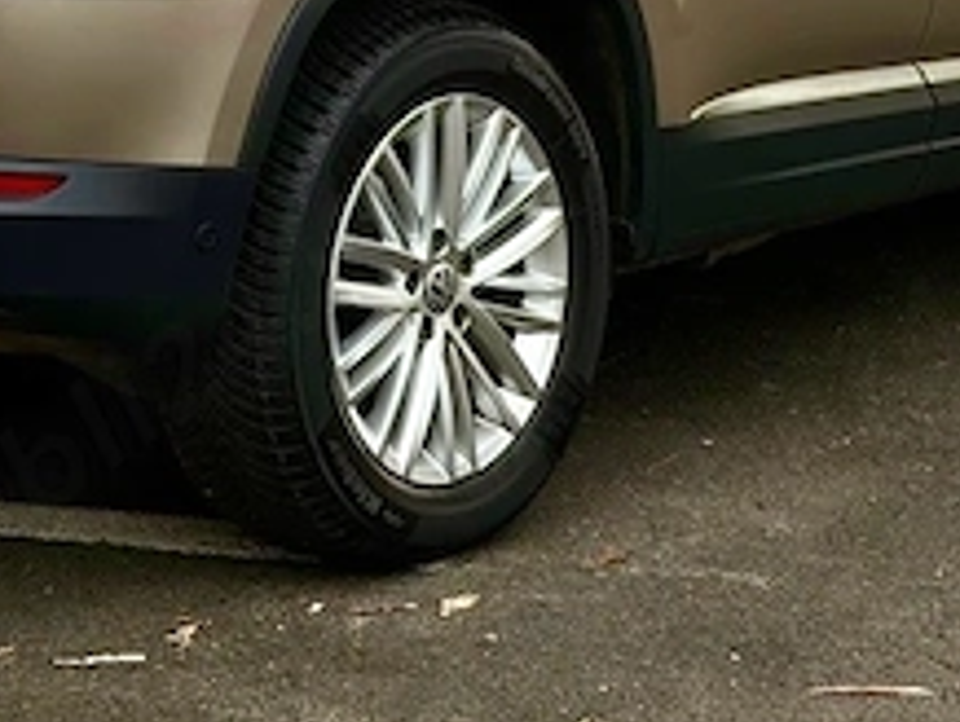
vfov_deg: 10.1
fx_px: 3970
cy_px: -264
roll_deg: +0.2
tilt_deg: -3.9
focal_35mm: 143
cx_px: 321
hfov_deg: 13.8
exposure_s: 1/60
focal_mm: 5.96
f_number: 1.6
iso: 50
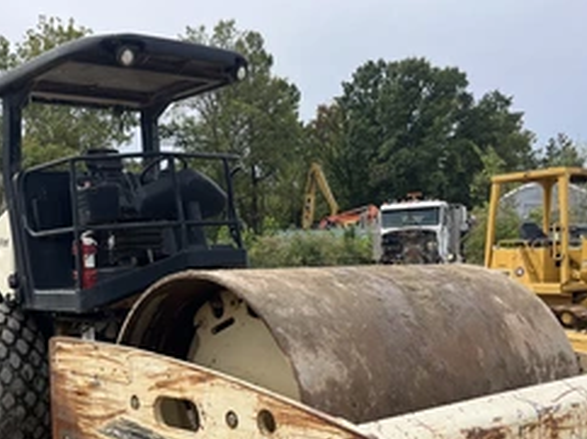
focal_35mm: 43
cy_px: 323
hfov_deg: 43.0
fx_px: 728
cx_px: 175
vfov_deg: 33.0
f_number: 1.6
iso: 50
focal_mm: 5.1
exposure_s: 1/2309
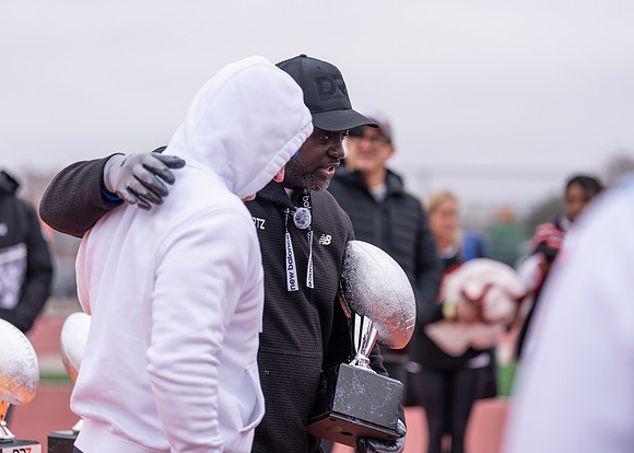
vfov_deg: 11.1
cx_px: 317
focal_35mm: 129
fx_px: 2320
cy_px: 226
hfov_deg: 15.6
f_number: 2.8
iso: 100
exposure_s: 1/800
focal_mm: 123
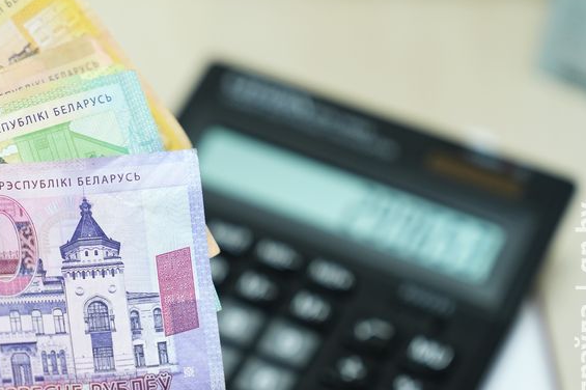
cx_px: 124
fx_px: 1936
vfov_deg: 11.5
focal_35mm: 119
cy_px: 274
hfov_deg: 17.1
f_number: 2.8
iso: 500
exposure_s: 1/250
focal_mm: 70
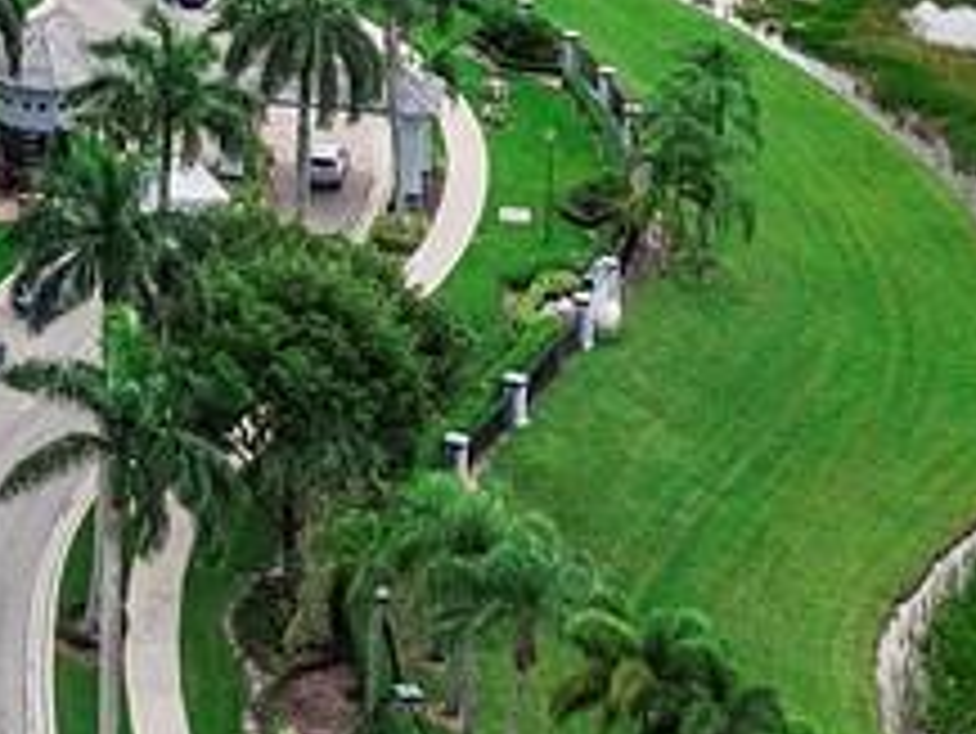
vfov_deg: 12.3
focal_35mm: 113
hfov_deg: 16.5
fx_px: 3188
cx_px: -274
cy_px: -444
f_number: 2.8
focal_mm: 4.39
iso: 100
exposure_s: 1/3200
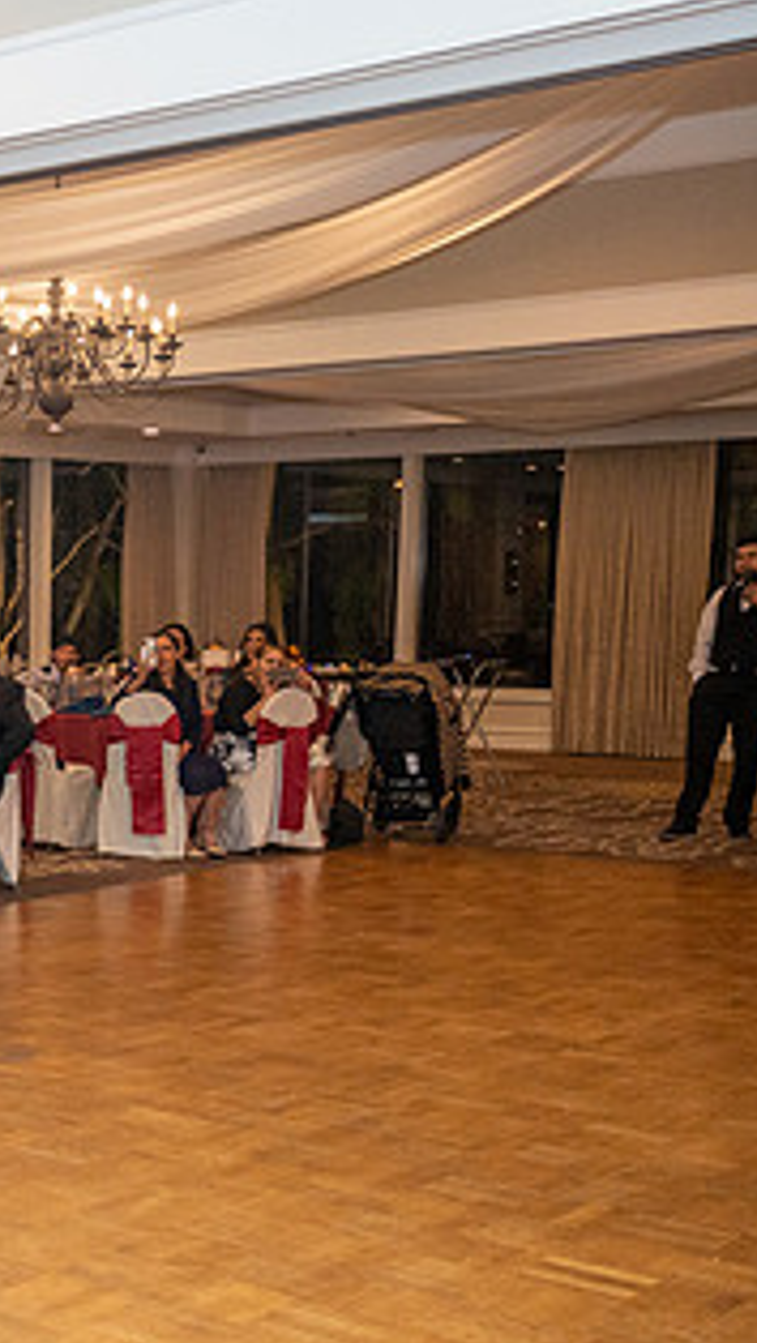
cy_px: 817
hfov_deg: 18.2
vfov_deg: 35.3
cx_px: -381
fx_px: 2102
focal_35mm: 59
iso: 2500
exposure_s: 1/160
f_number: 4
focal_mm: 30.5
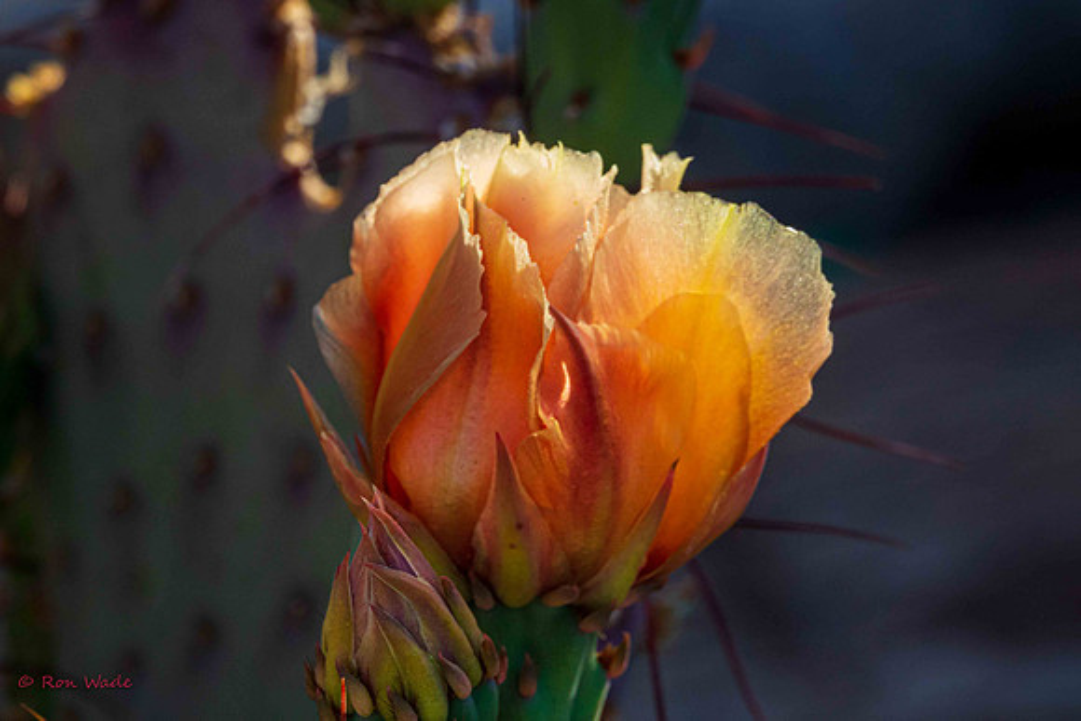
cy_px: 351
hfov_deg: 3.3
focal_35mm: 616
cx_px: 526
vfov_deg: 2.2
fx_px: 18500
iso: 320
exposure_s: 1/400
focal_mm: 220
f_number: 8
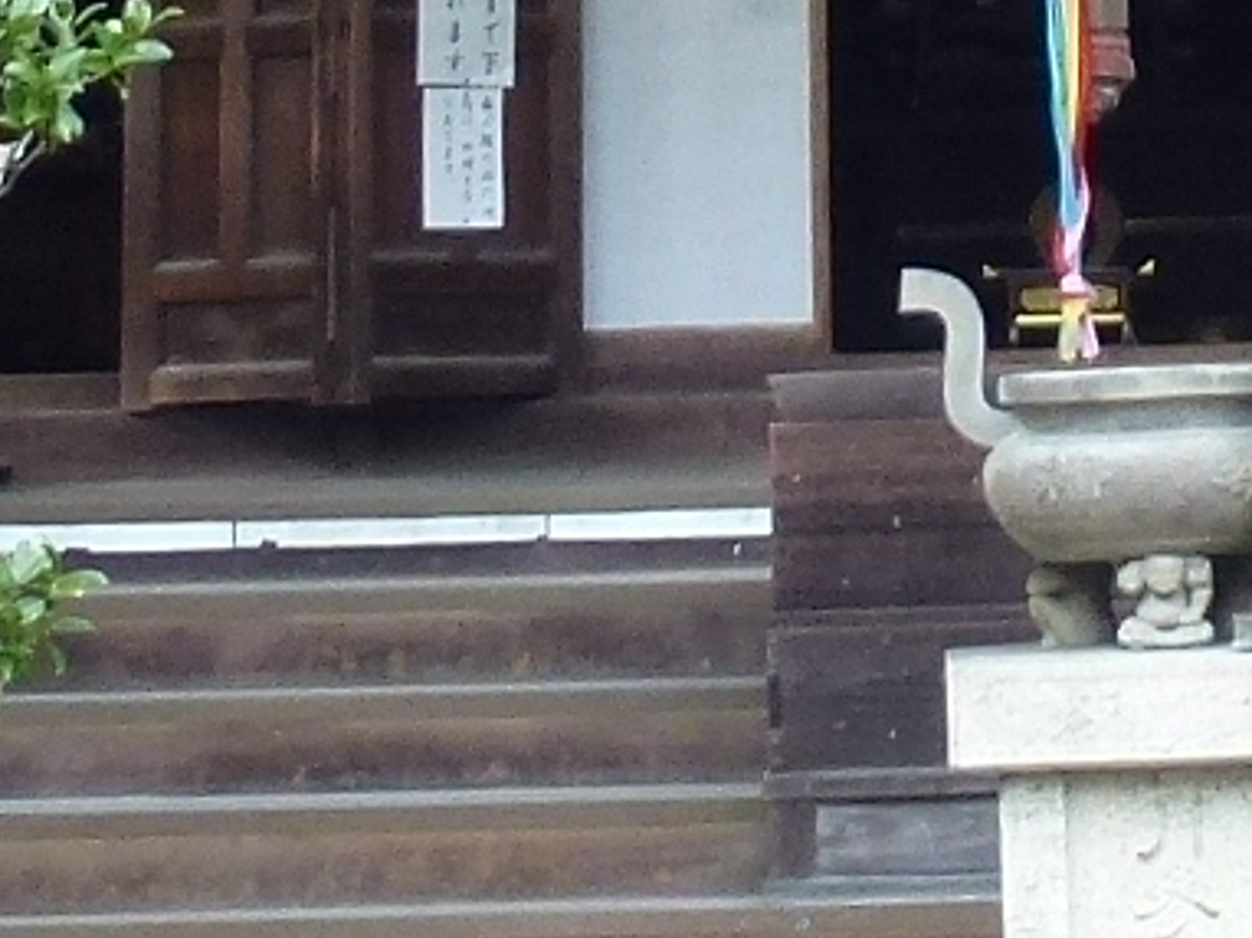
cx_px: 1193
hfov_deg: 12.2
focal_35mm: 161
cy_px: -1236
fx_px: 5819
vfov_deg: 8.5
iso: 125
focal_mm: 4.3
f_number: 3.3
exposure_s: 1/60
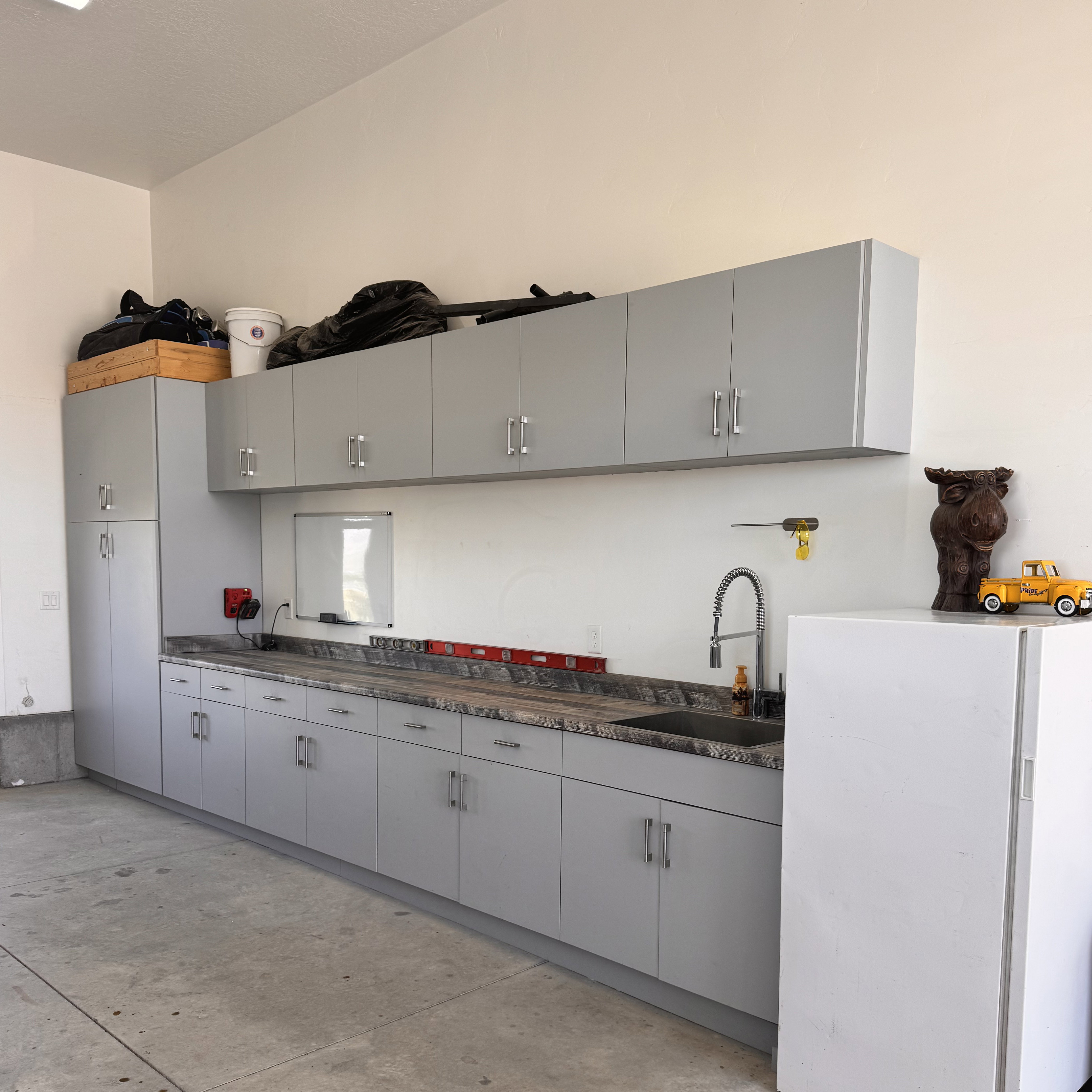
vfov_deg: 55.2
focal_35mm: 29
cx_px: 547
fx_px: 1035
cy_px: 653
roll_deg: -0.8
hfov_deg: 55.6
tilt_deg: -6.8
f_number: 1.78
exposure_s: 1/131
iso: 50
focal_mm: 6.76
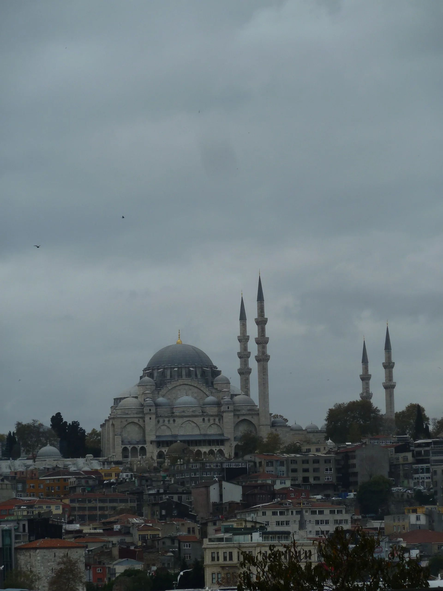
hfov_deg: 8.8
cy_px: 296
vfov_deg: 11.7
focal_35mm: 169
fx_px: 2884
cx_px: 222
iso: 80
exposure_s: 1/320
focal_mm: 27.8
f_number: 4.5
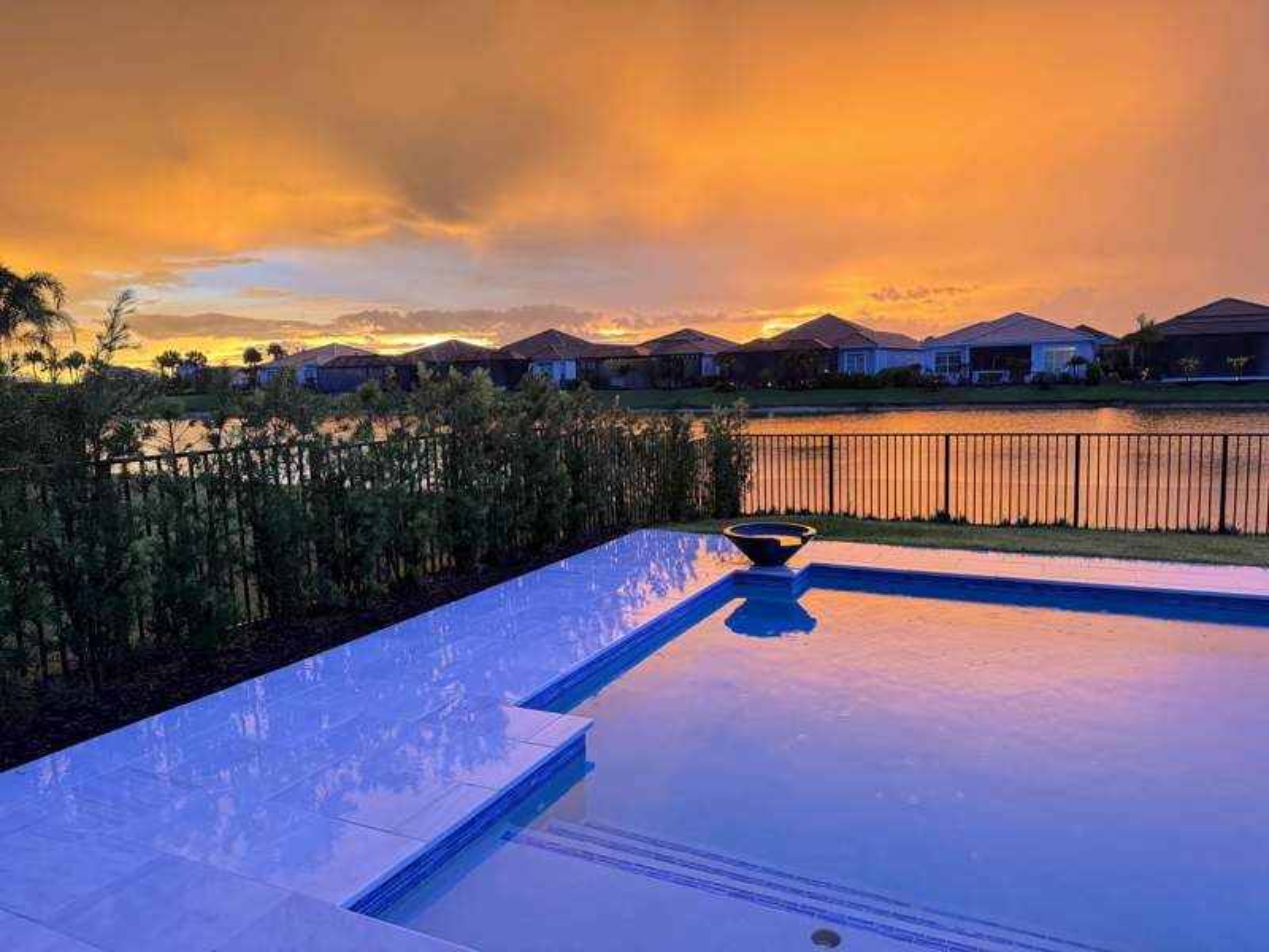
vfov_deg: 56.8
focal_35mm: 24
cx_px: 634
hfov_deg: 71.6
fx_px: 880
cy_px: 476
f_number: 1.78
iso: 800
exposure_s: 1/48
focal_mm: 6.76
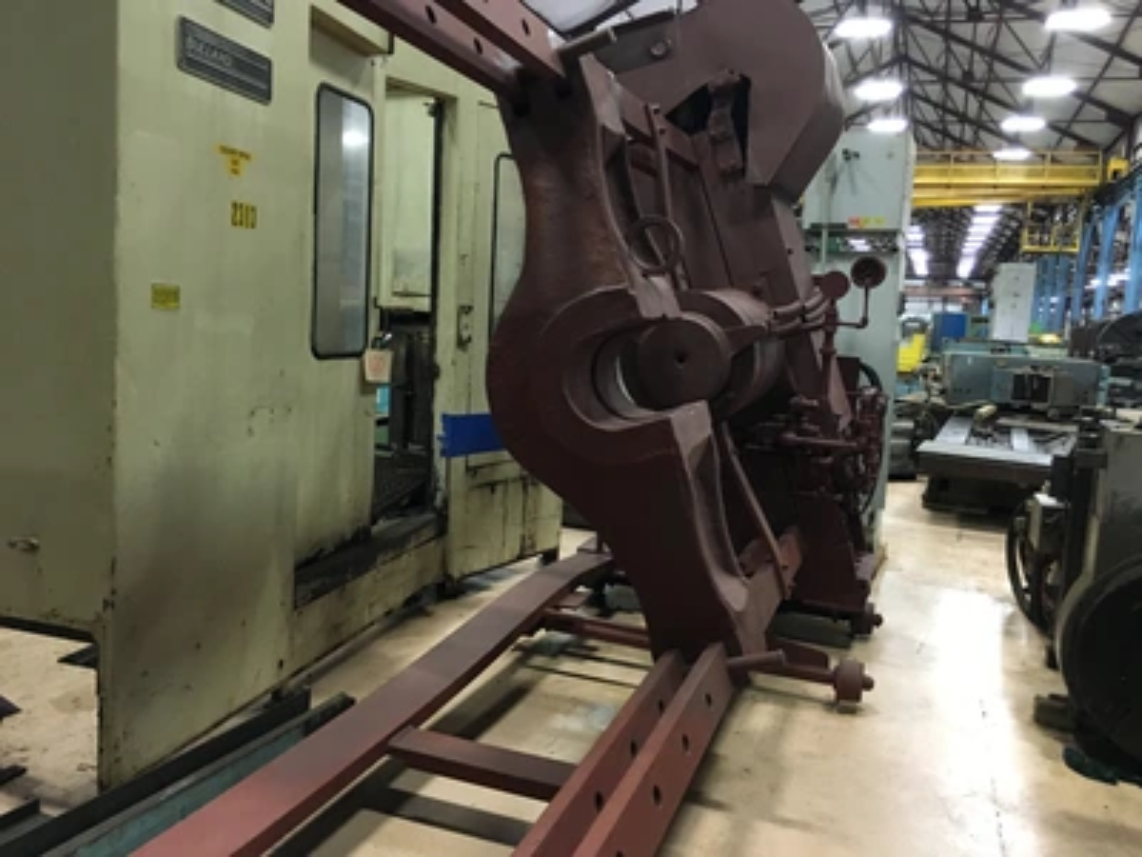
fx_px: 957
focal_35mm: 29
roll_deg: -4.2
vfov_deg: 48.2
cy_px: 428
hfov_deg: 61.7
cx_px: 571
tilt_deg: -5.2
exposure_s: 1/30
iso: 200
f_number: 2.2
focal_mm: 4.15
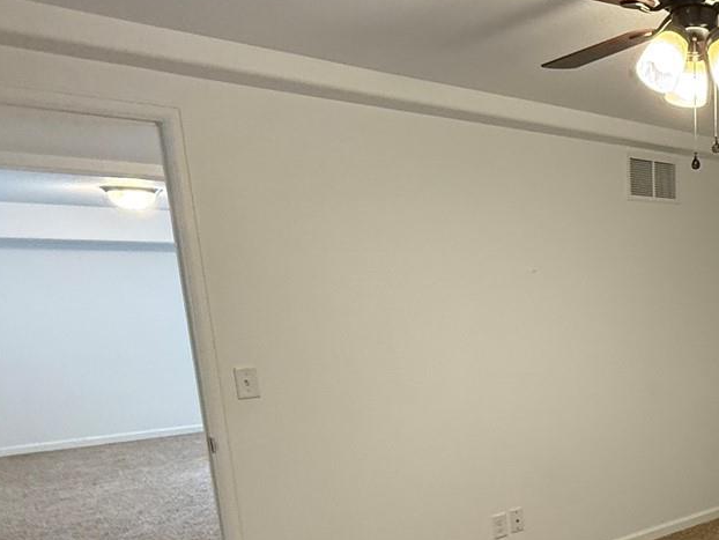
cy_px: 442
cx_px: 673
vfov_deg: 38.0
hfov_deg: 45.5
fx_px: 748
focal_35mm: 36
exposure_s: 1/60
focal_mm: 2.22
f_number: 2.2
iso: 320
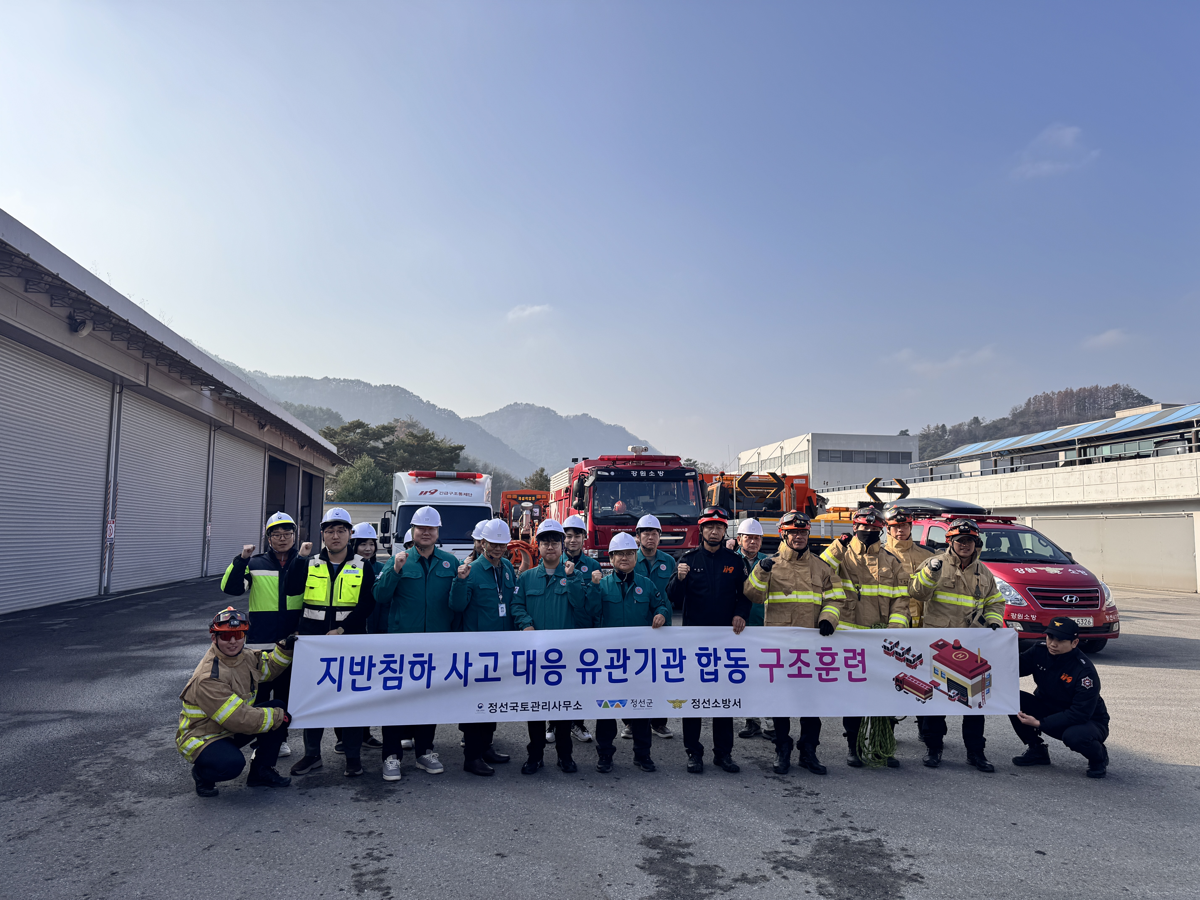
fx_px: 832
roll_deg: -0.3
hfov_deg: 71.6
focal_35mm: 24
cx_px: 600
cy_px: 450
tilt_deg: +6.4
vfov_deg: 56.8
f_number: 1.78
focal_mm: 6.76
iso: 80
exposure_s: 1/3096
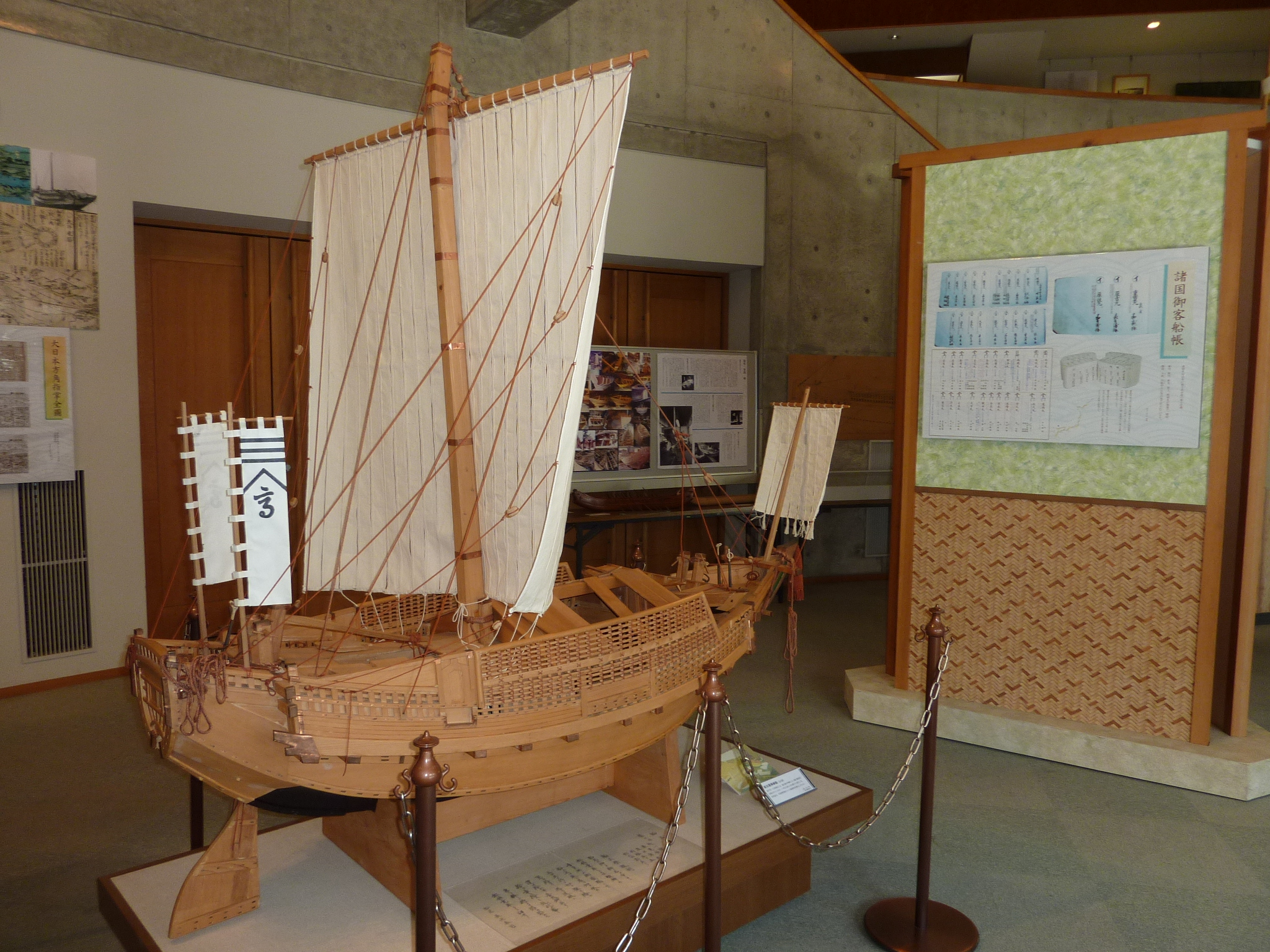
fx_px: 917
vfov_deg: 54.9
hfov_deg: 69.4
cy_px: 476
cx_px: 635
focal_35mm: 25
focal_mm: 4.1
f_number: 3.3
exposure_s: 1/30
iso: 125
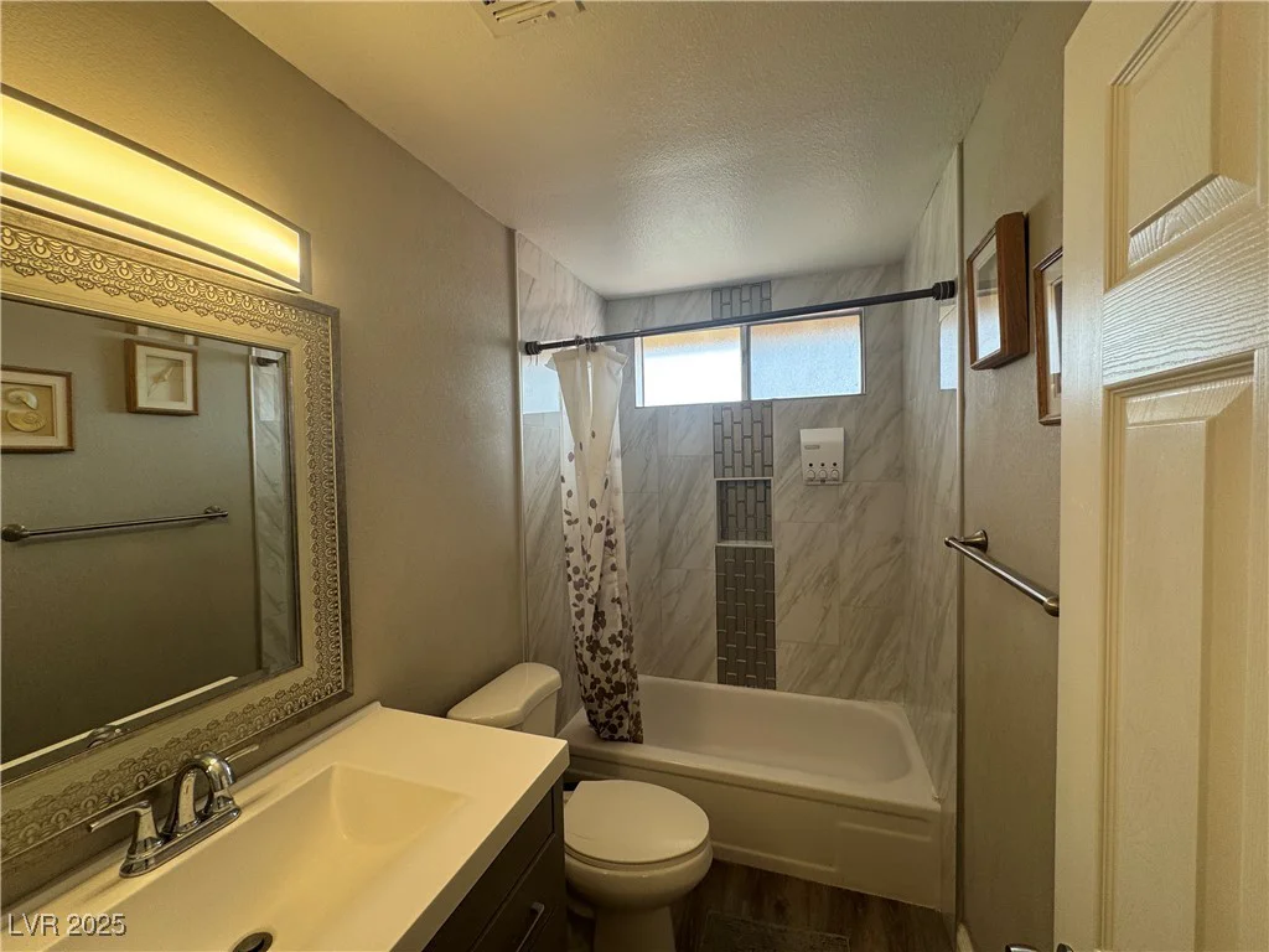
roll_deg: +1.0
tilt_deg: -0.8
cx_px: 634
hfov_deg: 102.1
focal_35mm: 14
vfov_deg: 85.7
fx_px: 513
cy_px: 476
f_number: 2.2
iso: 80
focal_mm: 2.22
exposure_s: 1/120
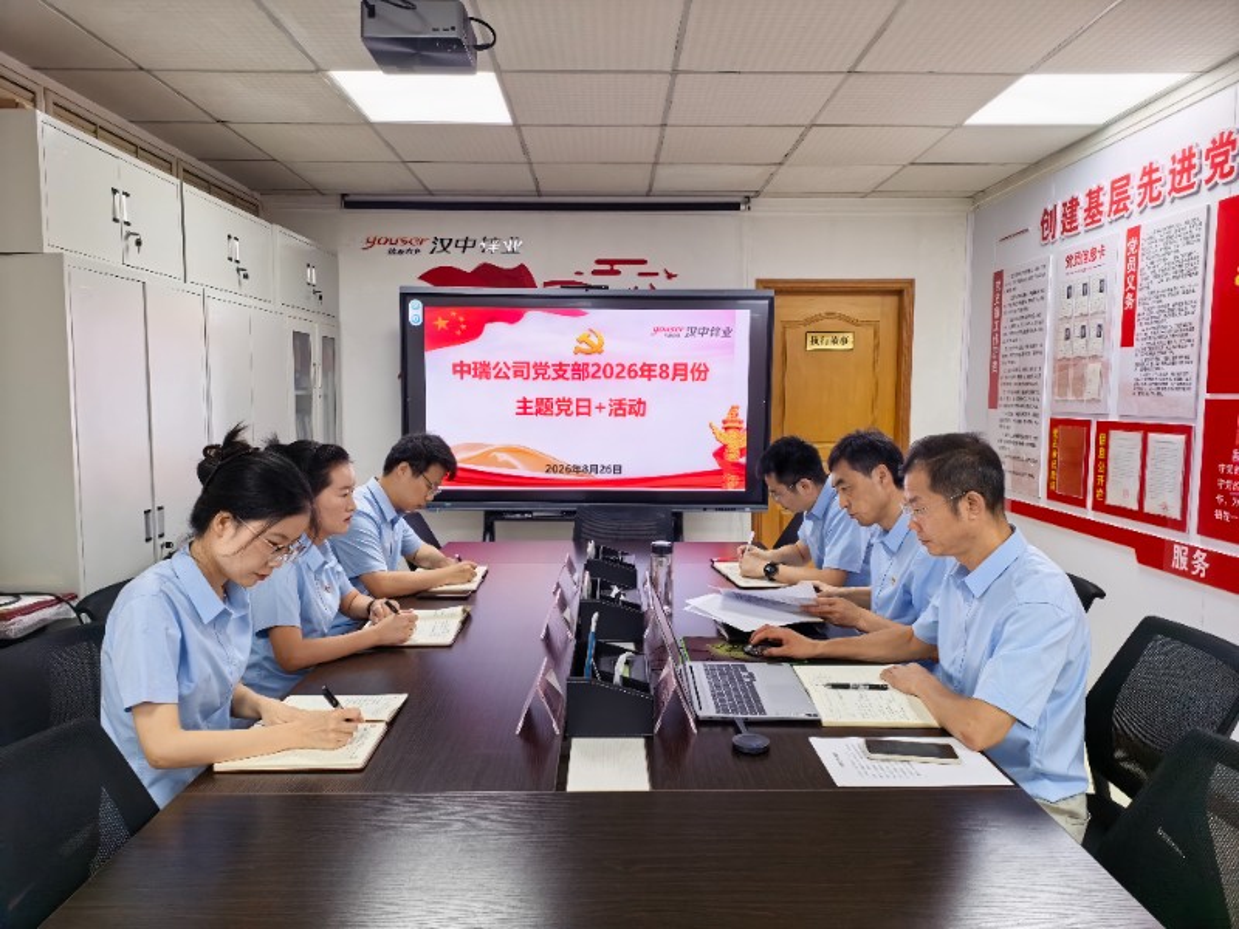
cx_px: 620
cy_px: 464
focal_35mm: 24
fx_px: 859
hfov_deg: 71.6
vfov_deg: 56.8
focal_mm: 6.98
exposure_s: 1/60
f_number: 4
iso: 200
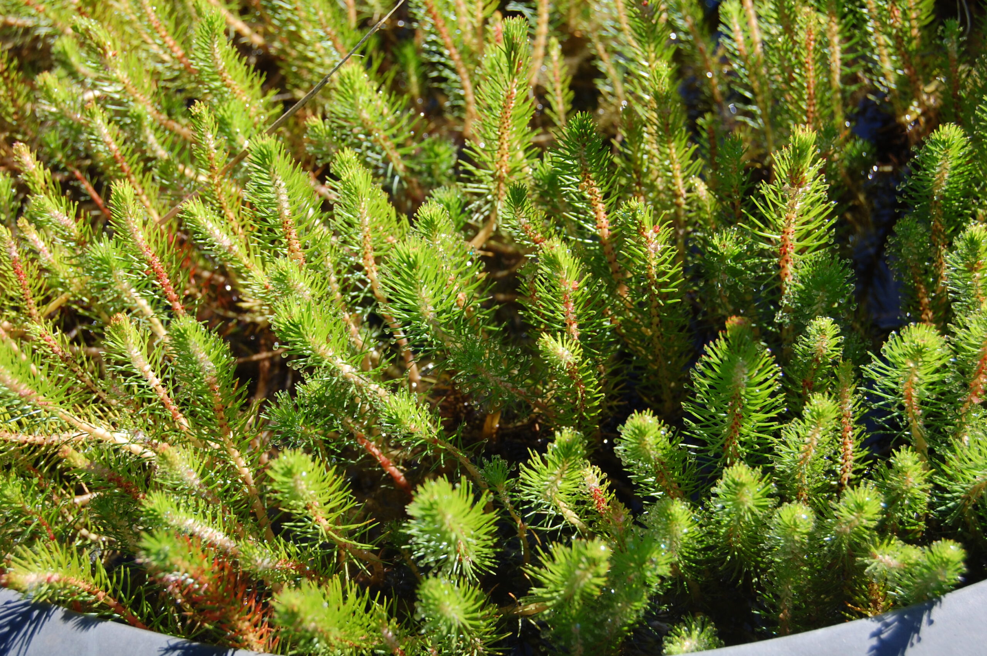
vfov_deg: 23.7
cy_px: 328
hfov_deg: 35.1
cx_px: 494
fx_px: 1561
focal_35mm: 57
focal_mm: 38
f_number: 7.1
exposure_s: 1/200
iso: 200
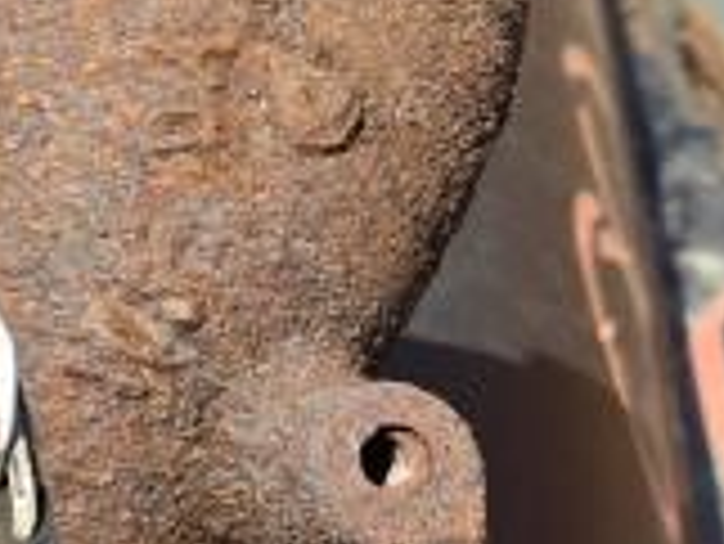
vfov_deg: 13.0
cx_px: -702
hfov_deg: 14.5
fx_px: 2386
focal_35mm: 114
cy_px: 180
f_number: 1.8
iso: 25
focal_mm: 5.4
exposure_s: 1/2016
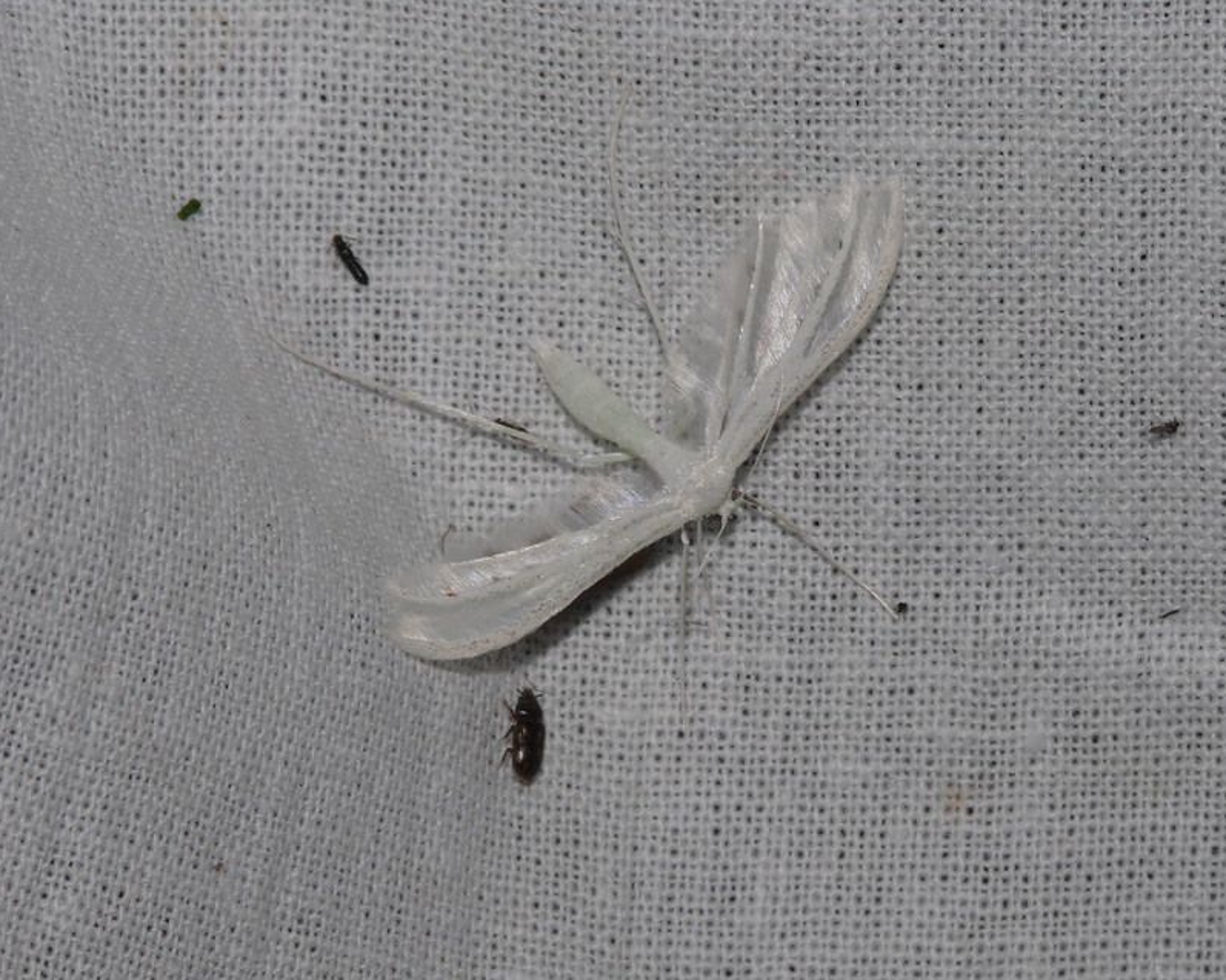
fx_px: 8379
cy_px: 489
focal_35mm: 231
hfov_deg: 8.4
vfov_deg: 6.7
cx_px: 650
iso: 100
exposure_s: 1/640
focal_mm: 46.8
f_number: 11
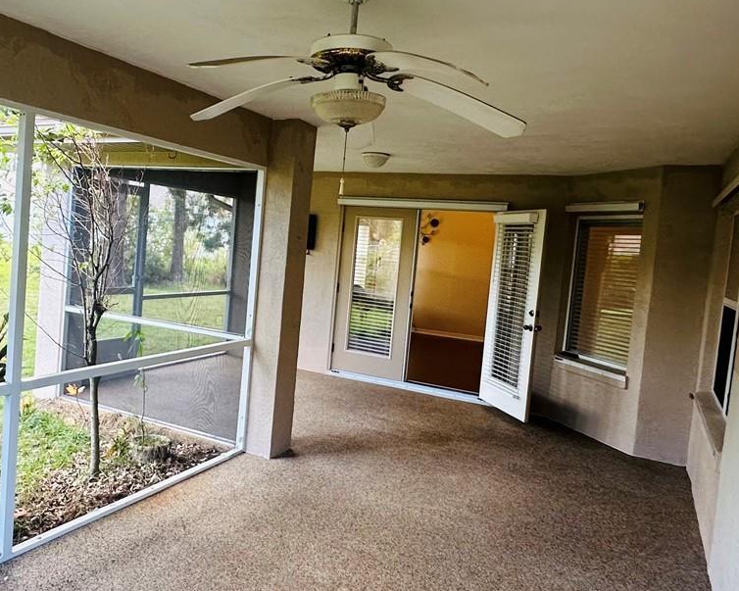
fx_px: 634
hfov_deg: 59.8
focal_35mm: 29
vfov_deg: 49.9
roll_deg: -5.3
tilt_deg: -3.8
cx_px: 283
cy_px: 279
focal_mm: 2.22
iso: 200
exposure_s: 1/120
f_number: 2.2
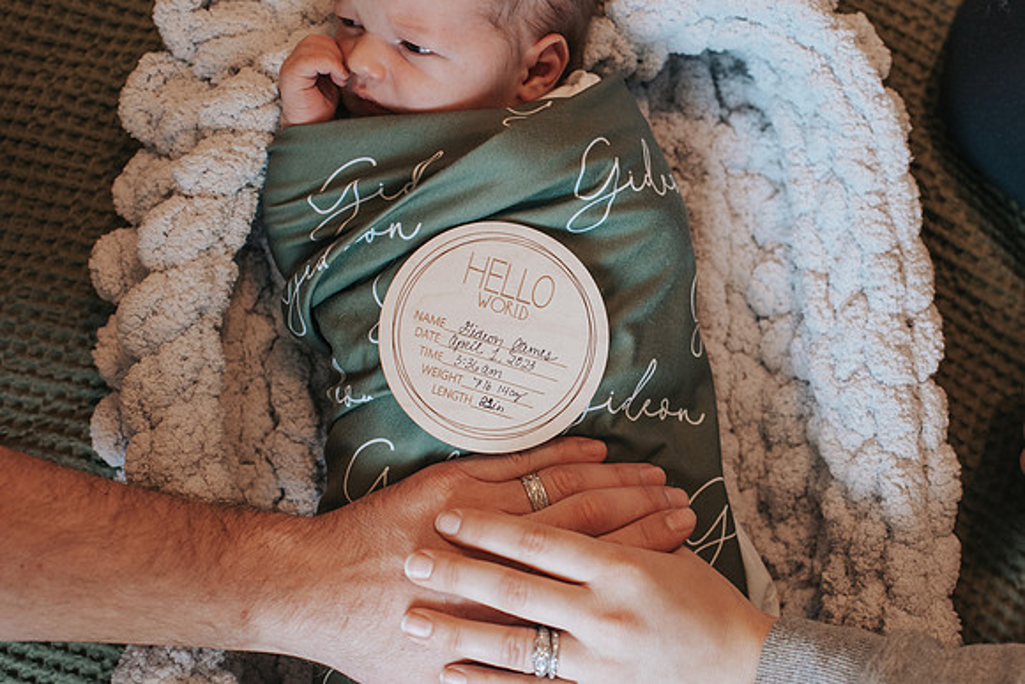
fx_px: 1550
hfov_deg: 36.5
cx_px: 618
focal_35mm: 54
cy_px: 390
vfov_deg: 24.9
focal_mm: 35
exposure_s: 1/250
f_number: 2.8
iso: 1000
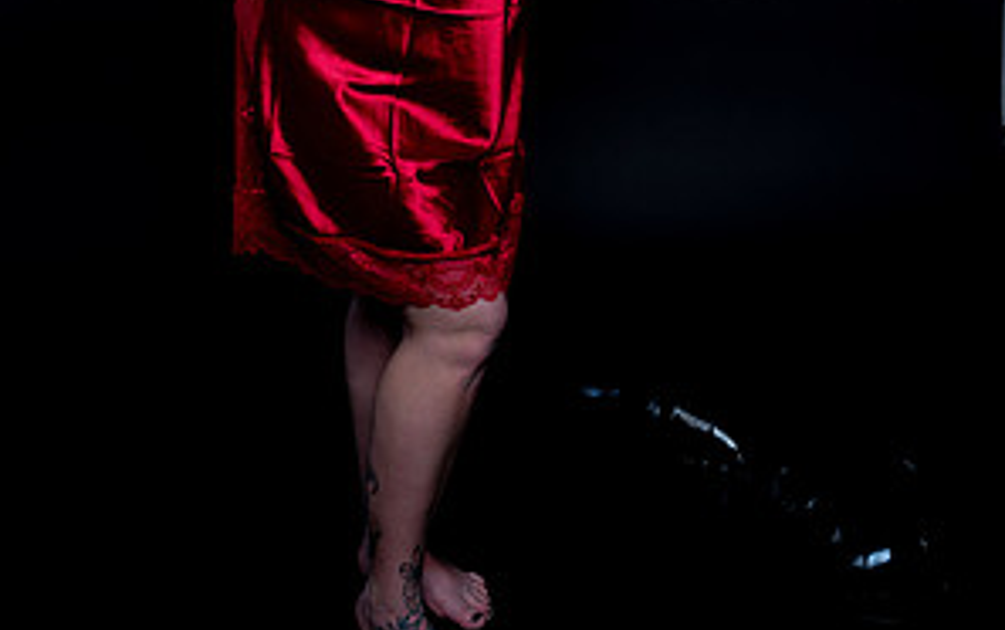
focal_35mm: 54
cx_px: 504
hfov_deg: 37.5
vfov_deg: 22.4
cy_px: -102
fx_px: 1480
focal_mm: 35
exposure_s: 1/160
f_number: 10
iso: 100
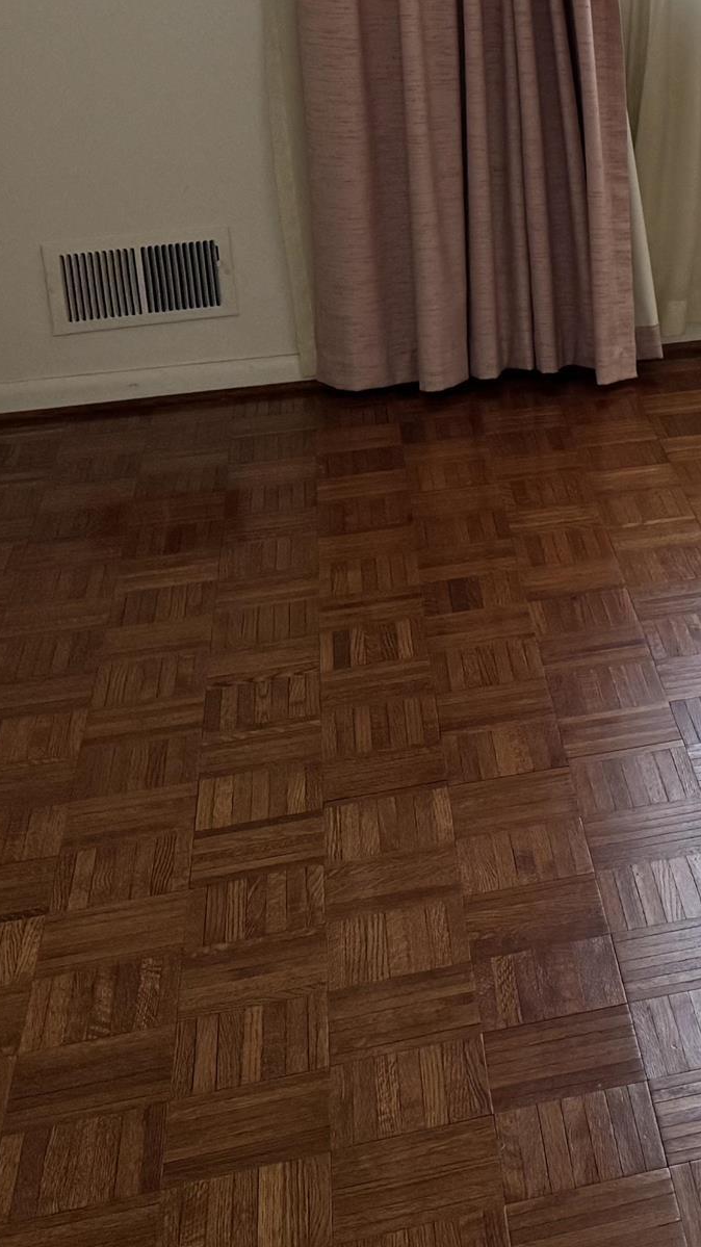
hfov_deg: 15.6
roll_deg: -0.1
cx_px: 1235
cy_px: 149
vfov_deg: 30.2
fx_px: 2215
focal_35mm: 67
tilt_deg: -11.2
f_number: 1.78
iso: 200
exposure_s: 1/104
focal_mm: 6.76
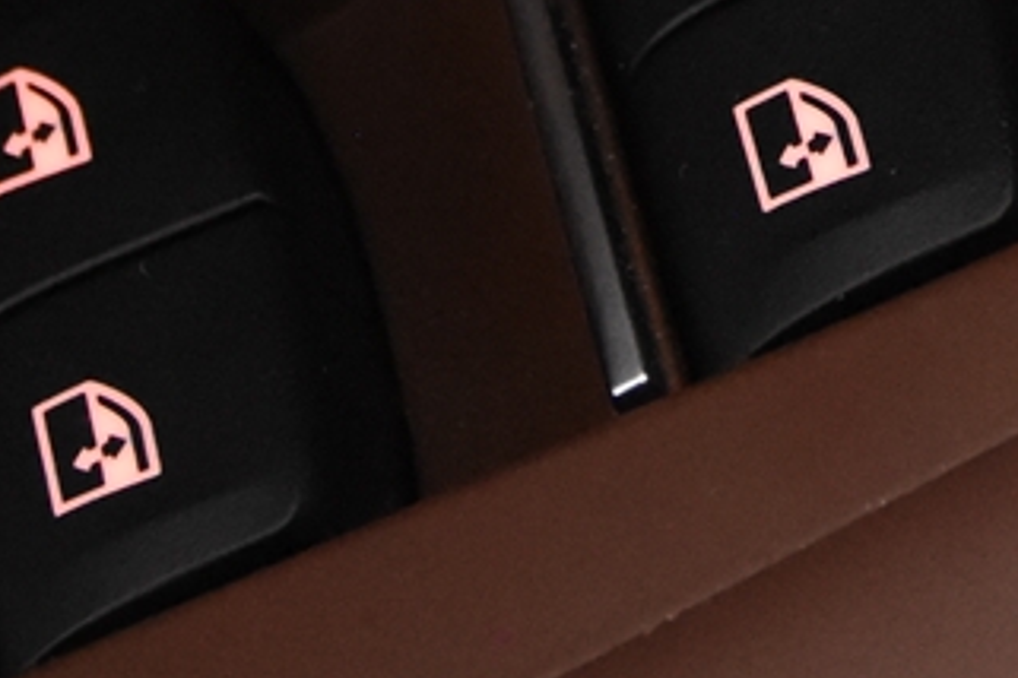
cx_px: 1500
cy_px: -662
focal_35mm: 359
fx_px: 10151
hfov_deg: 5.7
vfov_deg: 3.8
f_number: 3.5
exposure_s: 1/60
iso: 3200
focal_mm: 40
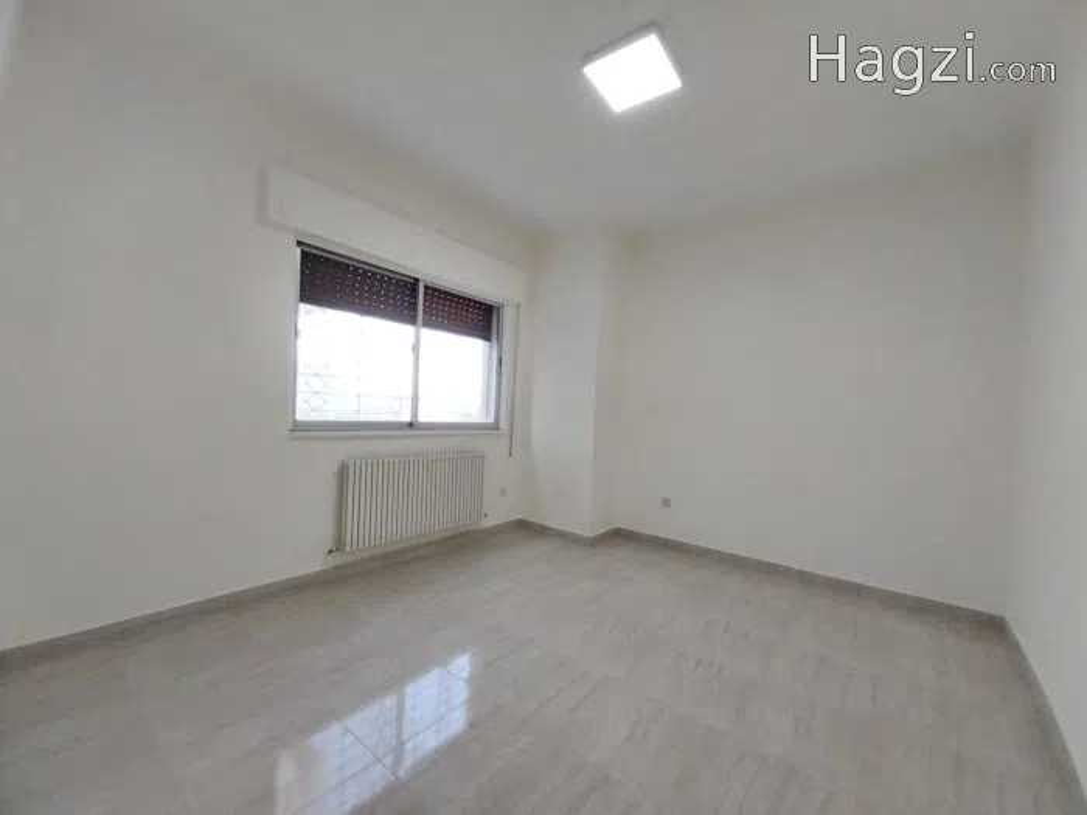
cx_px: 544
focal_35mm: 13
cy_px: 408
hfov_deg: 106.2
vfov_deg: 89.9
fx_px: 408
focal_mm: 1.3
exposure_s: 1/50
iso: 80
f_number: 2.2
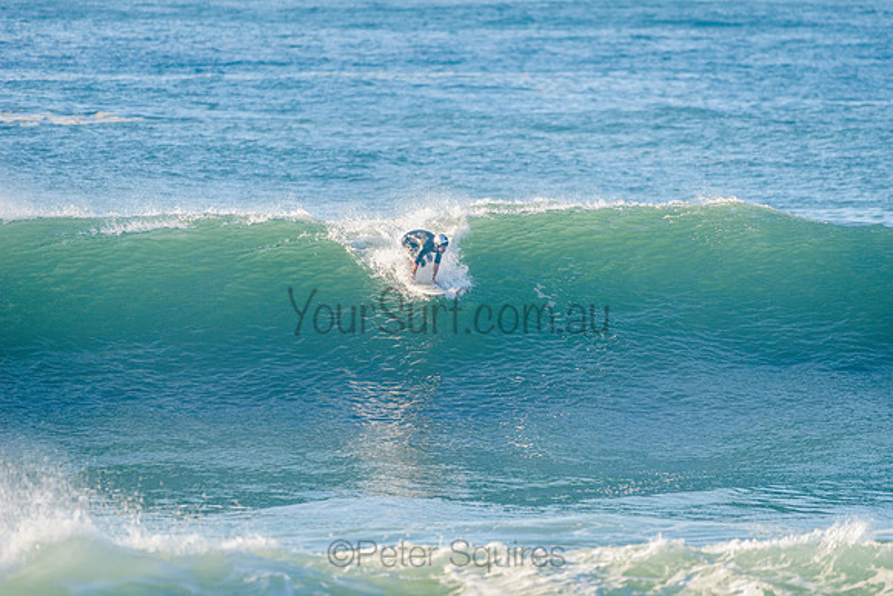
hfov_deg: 4.1
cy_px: 298
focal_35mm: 500
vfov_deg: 2.8
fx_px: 12405
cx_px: 446
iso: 360
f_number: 5.6
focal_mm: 500
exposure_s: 1/1600
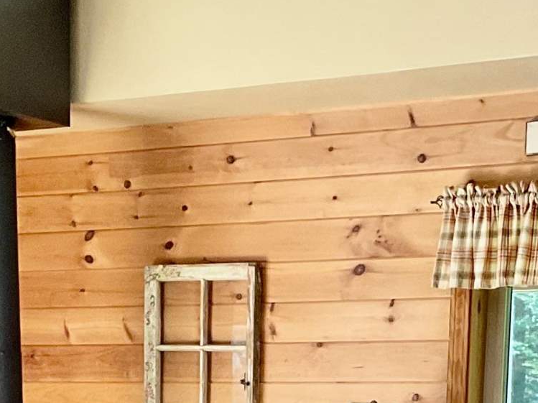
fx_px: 1849
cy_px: 790
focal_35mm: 119
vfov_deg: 11.3
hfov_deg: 16.5
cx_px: 332
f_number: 1.8
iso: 80
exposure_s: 1/60
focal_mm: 3
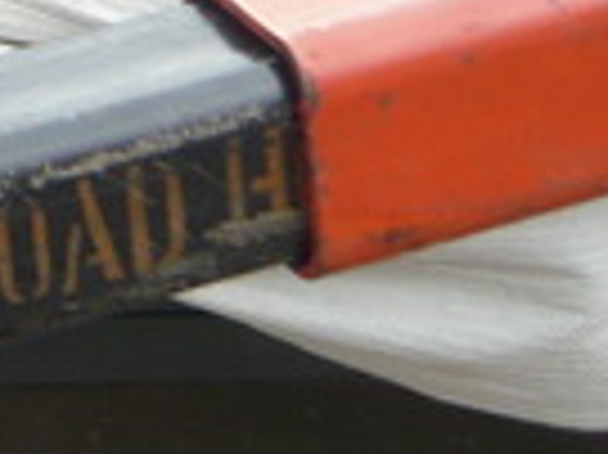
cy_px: -638
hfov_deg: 8.7
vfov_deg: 7.1
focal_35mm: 196
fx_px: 3440
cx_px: -1112
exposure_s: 1/160
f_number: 2.8
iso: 100
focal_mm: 5.5
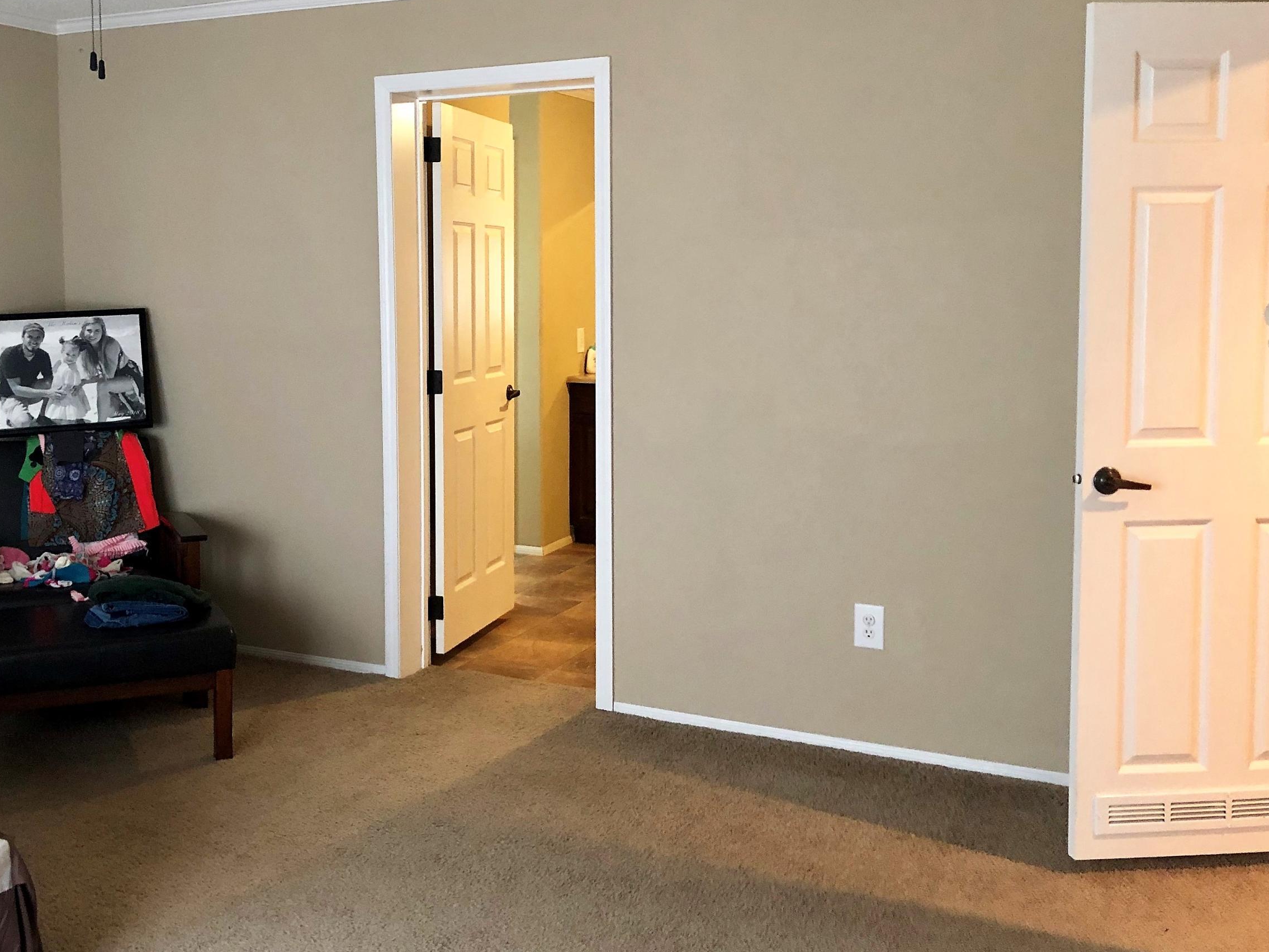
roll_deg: +0.8
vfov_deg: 38.5
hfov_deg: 49.9
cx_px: 529
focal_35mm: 37
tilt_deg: -6.8
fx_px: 1357
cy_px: 391
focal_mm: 3.99
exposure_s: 1/10
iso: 100
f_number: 1.8
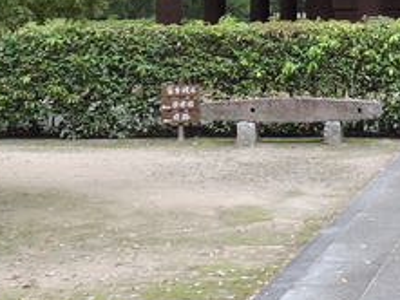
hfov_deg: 10.7
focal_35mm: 179
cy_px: -164
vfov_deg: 8.1
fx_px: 2070
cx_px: 595
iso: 100
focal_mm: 5.9
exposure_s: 1/40
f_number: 3.6
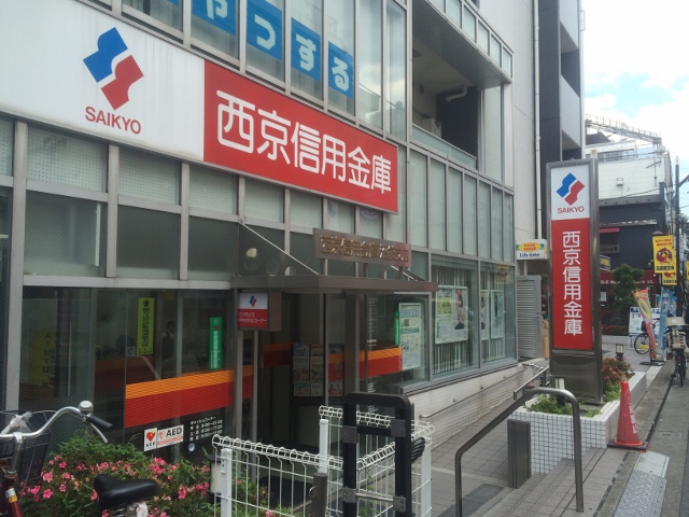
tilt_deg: +1.6
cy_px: 258
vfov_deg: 48.2
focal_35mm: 29
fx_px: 577
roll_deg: +0.7
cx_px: 344
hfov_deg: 61.7
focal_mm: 4.15
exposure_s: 1/672
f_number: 2.2
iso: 32
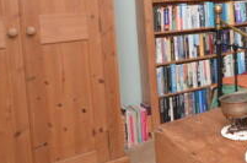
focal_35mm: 49
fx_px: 335
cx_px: 291
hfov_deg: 33.5
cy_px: 6
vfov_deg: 26.2
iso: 100
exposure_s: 1/60
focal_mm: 10
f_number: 4
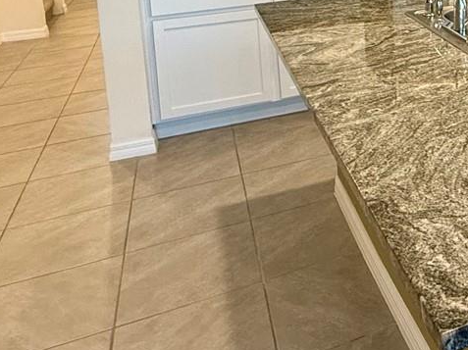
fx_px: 635
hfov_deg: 34.0
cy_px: -60
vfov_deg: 27.5
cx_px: 537
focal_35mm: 47
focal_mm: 2.22
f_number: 2.2
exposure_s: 1/60
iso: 250
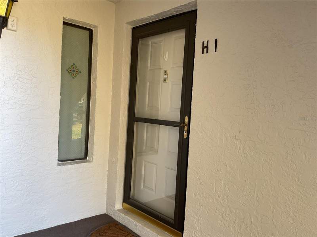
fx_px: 266
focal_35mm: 29
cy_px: 118
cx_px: 158
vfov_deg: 48.2
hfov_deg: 61.7
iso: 64
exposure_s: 1/60
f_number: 1.8
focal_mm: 3
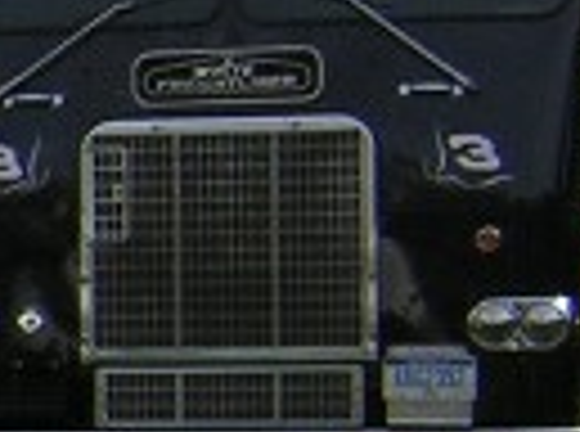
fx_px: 3743
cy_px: 400
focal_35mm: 224
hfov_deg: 8.0
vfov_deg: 6.6
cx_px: -940
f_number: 5.2
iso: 100
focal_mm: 4.7
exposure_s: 1/299
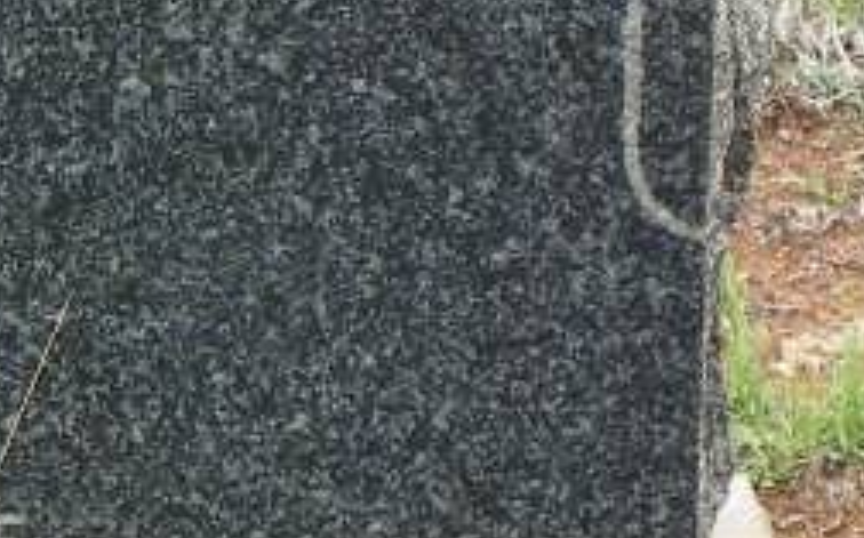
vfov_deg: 3.6
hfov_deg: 5.8
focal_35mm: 359
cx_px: -408
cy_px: -17
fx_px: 8446
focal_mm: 12.6
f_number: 3.5
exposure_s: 1/160
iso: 64
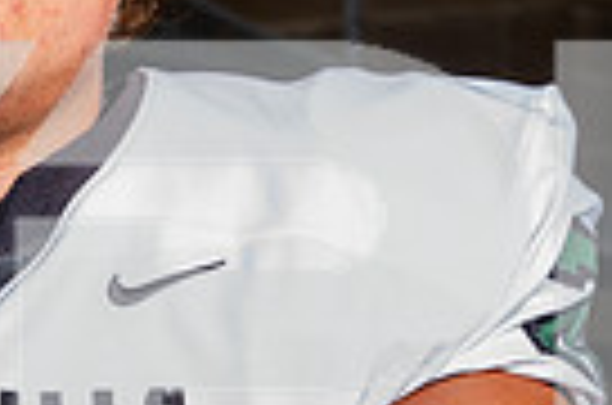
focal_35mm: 291
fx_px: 4935
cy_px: 281
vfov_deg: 4.7
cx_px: -72
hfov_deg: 7.1
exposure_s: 1/250
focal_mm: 68
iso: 100
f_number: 8
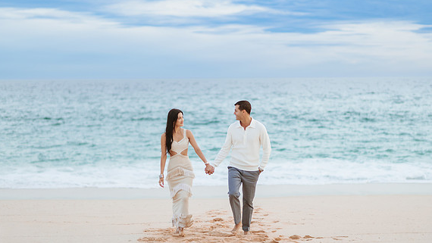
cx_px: 225
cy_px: 138
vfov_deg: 18.3
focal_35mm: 66
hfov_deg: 31.9
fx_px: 756
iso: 250
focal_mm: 58
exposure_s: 1/6400
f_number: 1.4
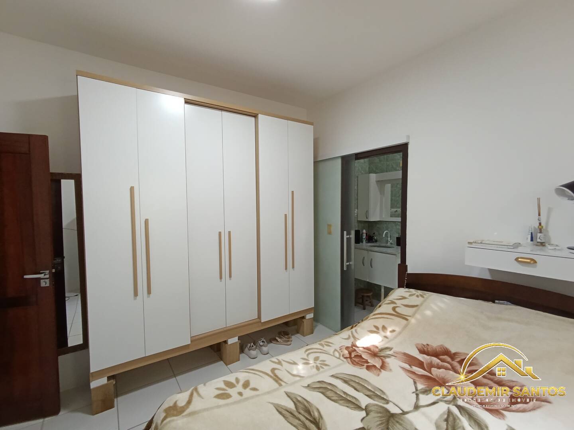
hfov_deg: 94.5
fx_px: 265
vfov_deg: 78.1
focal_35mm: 16
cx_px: 287
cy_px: 215
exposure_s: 1/60
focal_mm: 1.65
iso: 320
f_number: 2.2
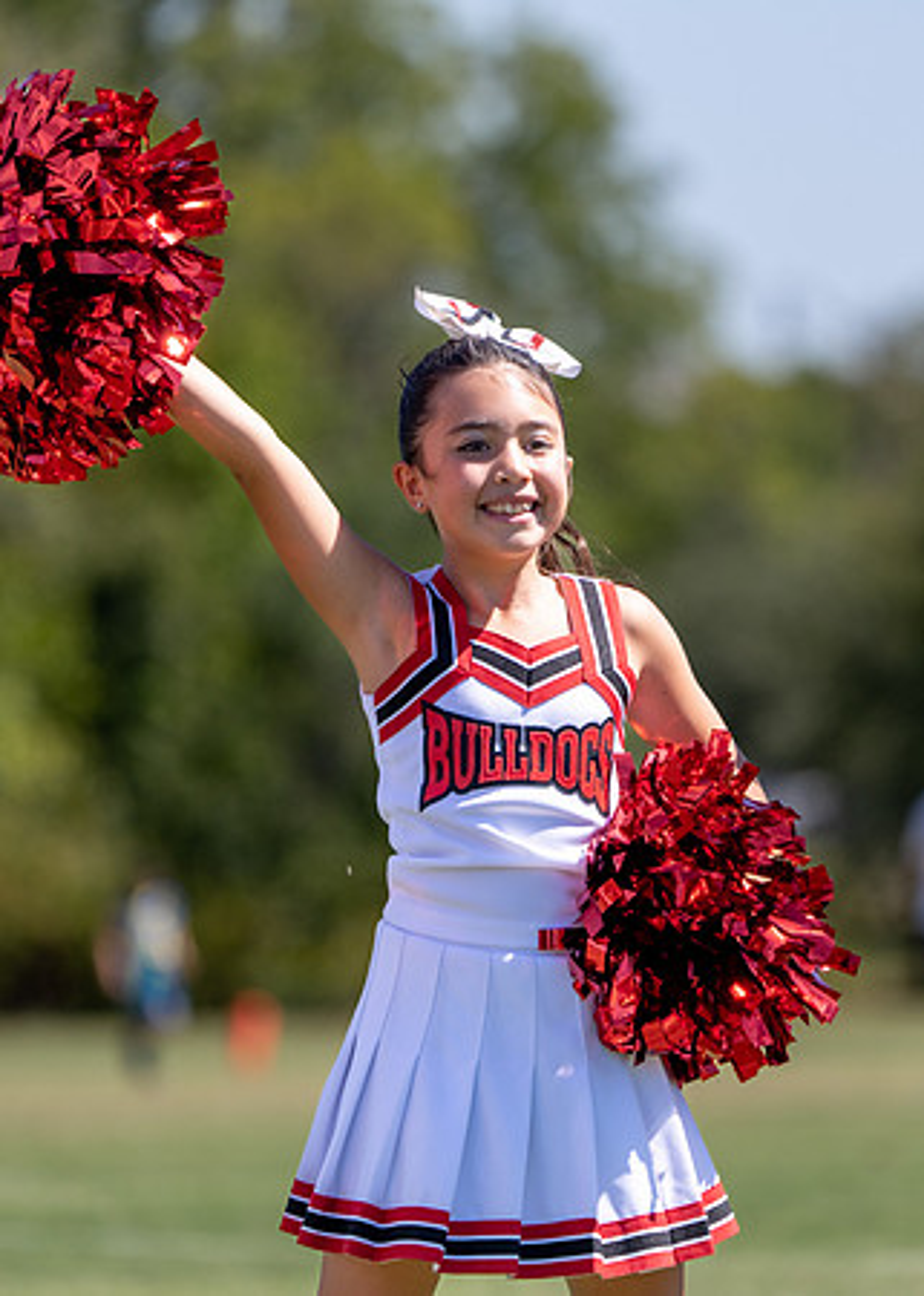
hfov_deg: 2.9
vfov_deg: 4.1
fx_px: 18093
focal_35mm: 492
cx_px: 644
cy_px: 628
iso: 200
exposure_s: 1/1000
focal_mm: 324
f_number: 5.6
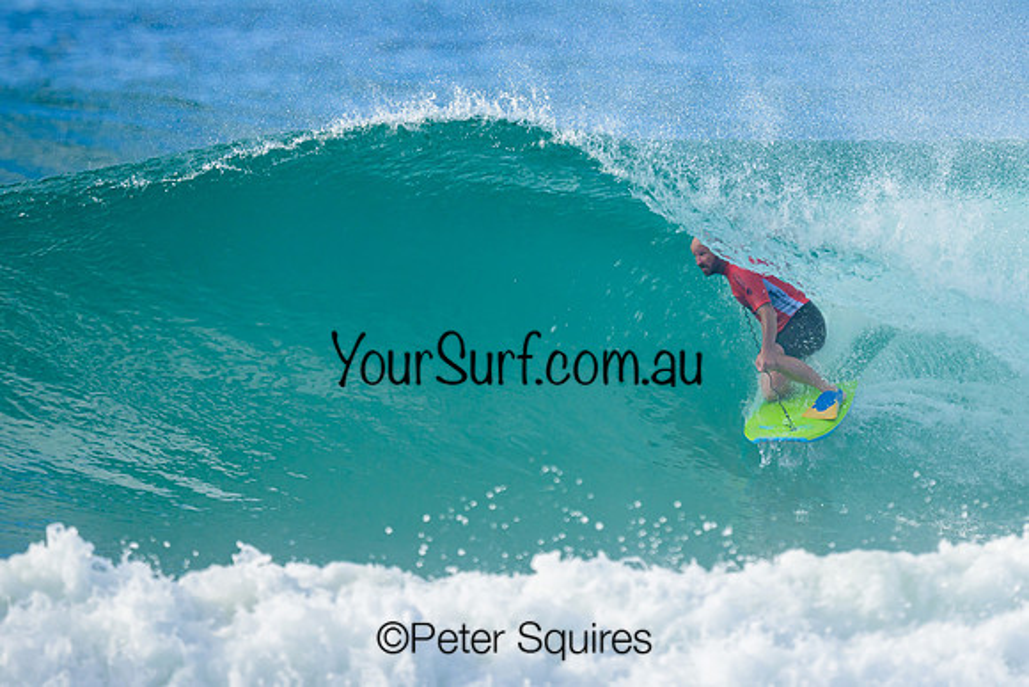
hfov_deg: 1.9
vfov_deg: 1.3
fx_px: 31468
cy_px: 304
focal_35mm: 1101
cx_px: 697
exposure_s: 1/2000
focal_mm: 800
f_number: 6.3
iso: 400
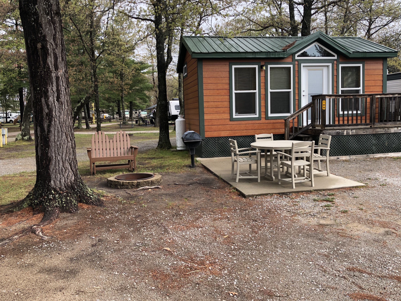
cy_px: 146
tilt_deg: -8.7
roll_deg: +1.2
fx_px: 359
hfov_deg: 58.3
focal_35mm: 31
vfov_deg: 45.4
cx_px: 210
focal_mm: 3.99
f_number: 1.8
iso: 20
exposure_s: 1/319
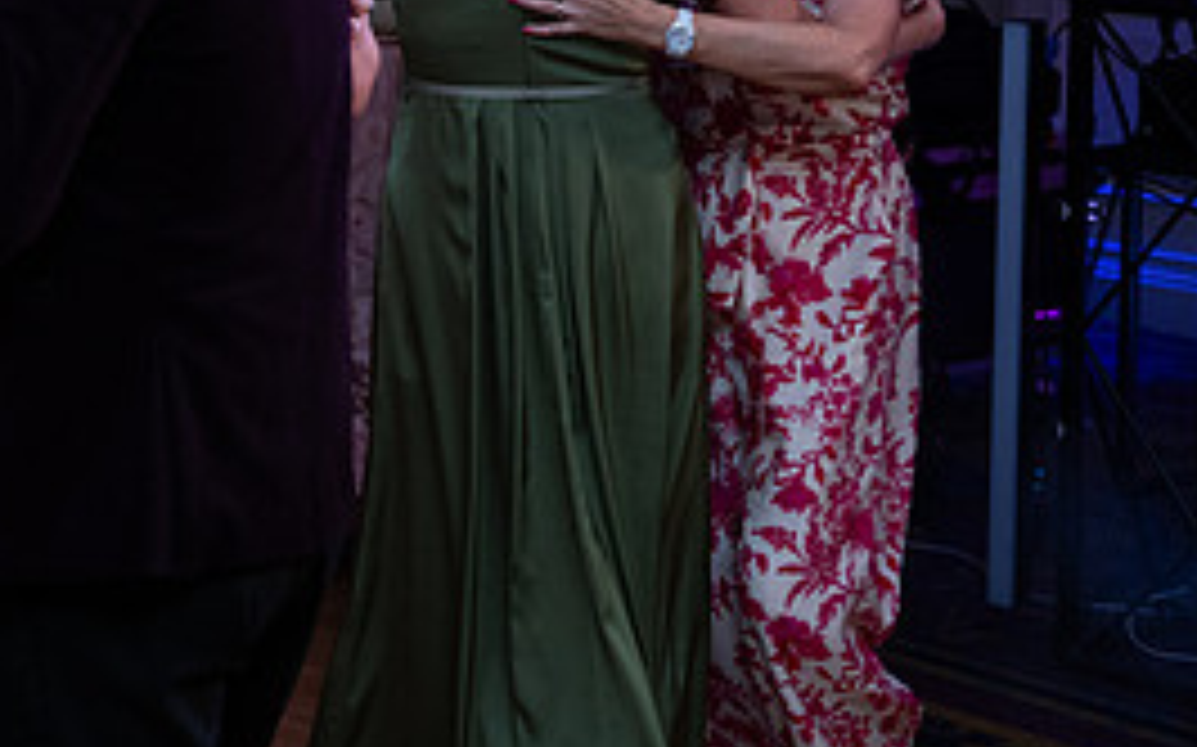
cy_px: -16
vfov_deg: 12.9
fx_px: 3261
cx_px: -14
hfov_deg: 20.1
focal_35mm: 100
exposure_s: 1/160
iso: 640
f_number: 3.5
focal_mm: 45
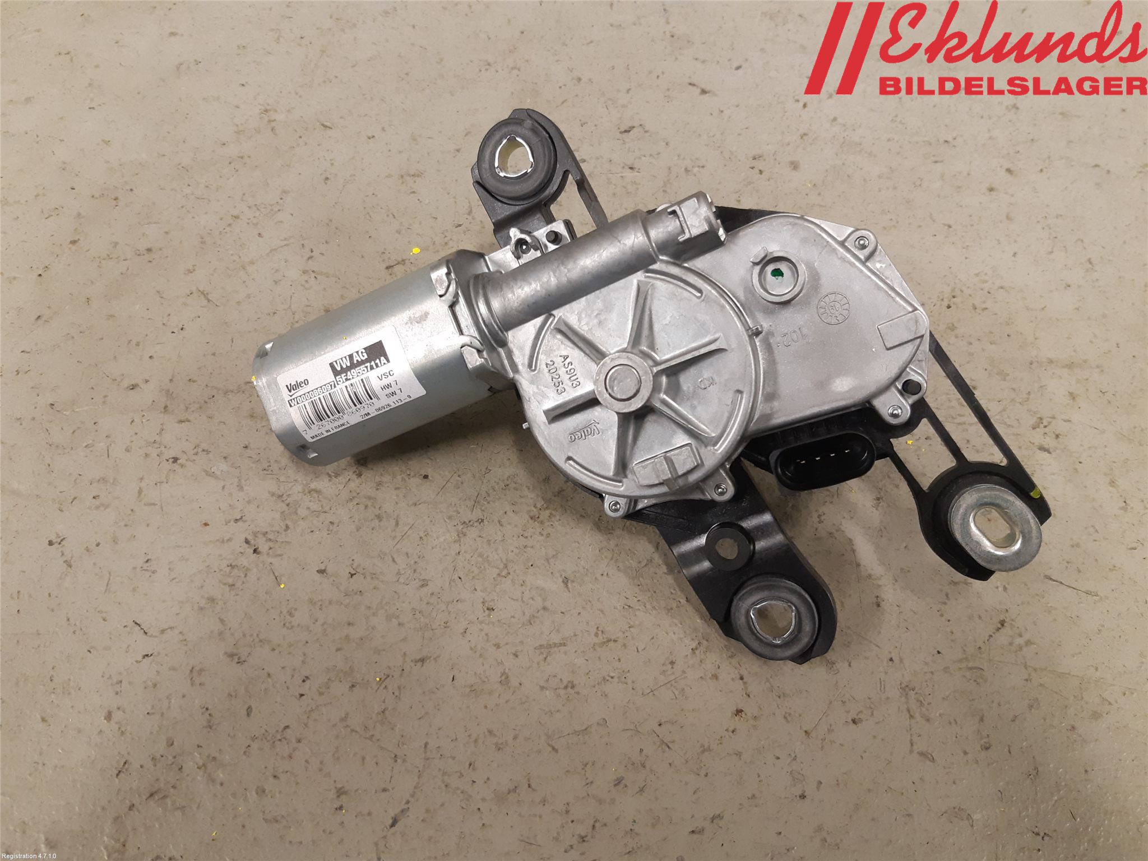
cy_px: 430
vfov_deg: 53.1
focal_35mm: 26
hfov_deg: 67.3
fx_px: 862
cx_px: 574
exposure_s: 1/50
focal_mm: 3.93
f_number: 1.7
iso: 200
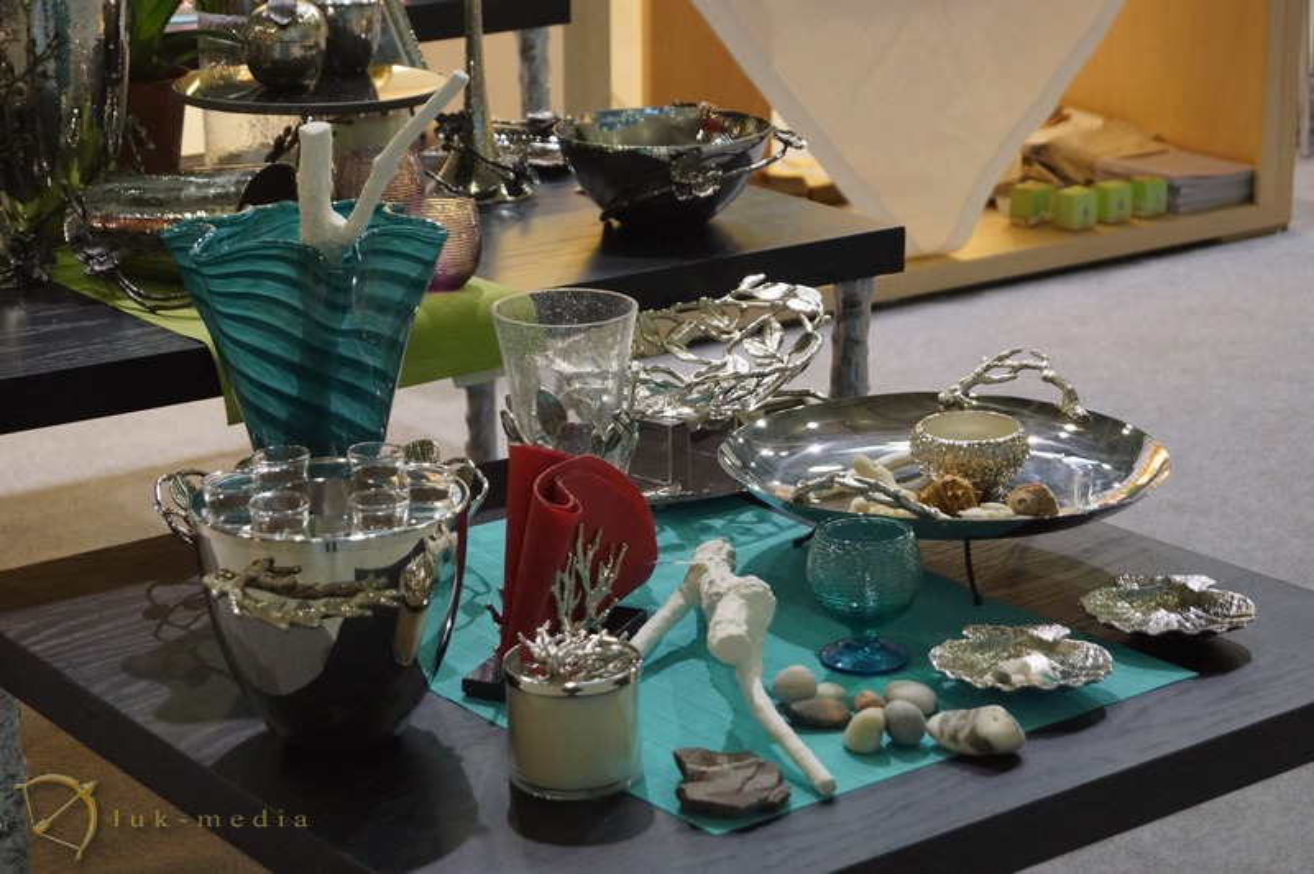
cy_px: 437
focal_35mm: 75
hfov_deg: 27.0
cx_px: 657
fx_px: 2735
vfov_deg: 18.2
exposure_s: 1/60
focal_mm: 50
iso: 1600
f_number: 5.6
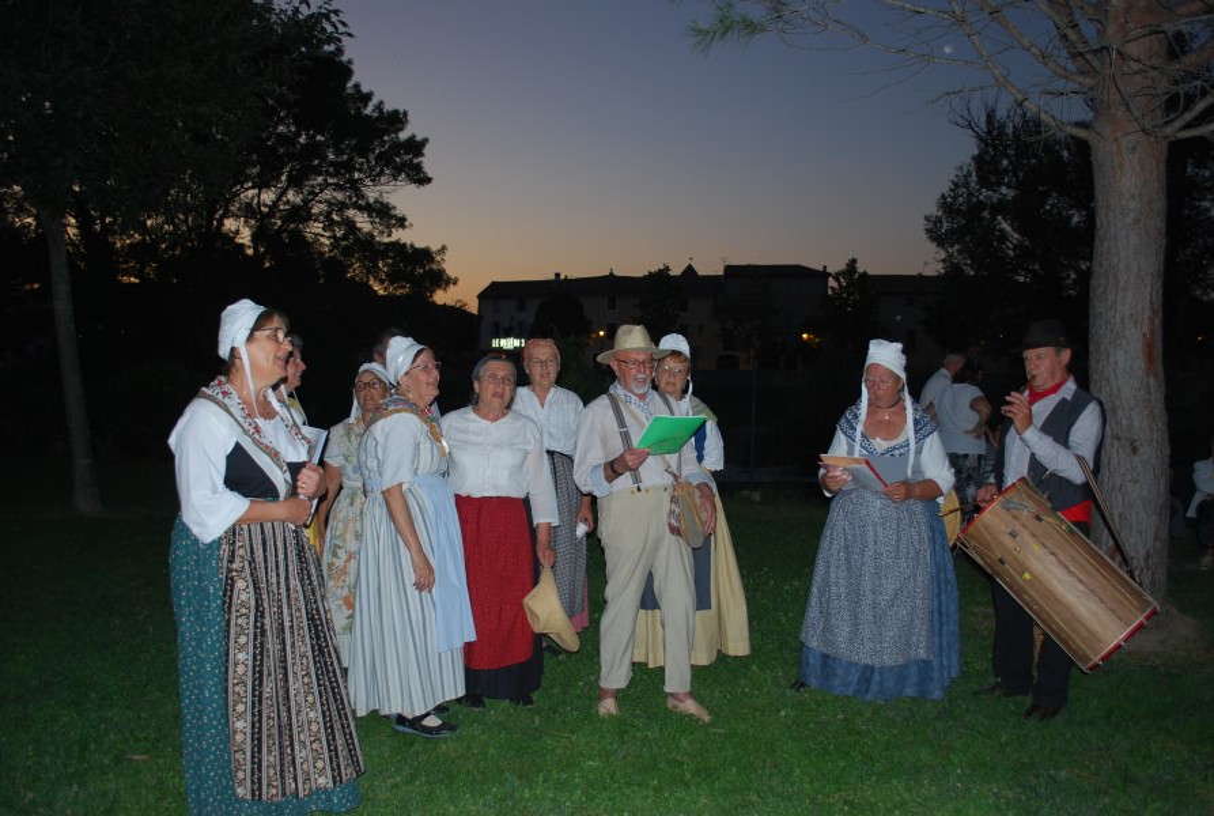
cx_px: 607
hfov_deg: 61.8
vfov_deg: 43.8
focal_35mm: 30
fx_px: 1014
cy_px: 408
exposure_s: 1/60
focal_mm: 20
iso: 220
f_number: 3.8
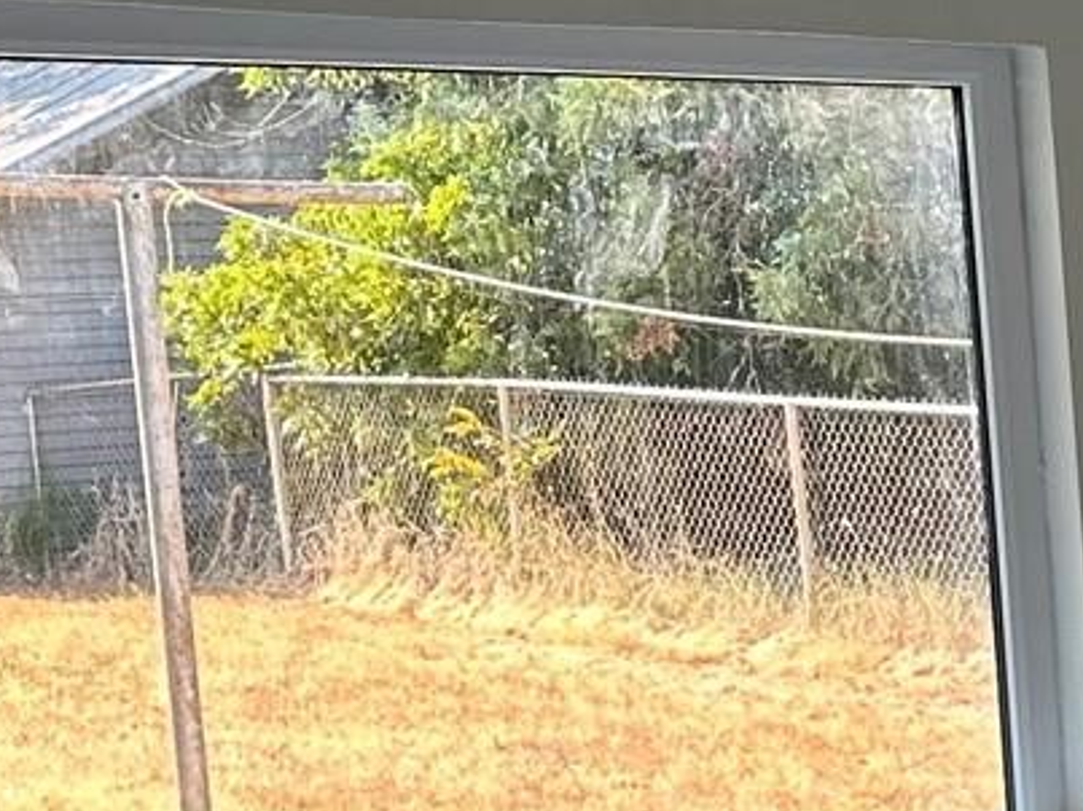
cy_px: 1090
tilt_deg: -11.8
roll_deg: +0.2
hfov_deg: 14.3
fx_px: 3816
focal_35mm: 122
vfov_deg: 11.8
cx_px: 1940
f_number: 1.78
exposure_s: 1/219
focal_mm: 6.86
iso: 80
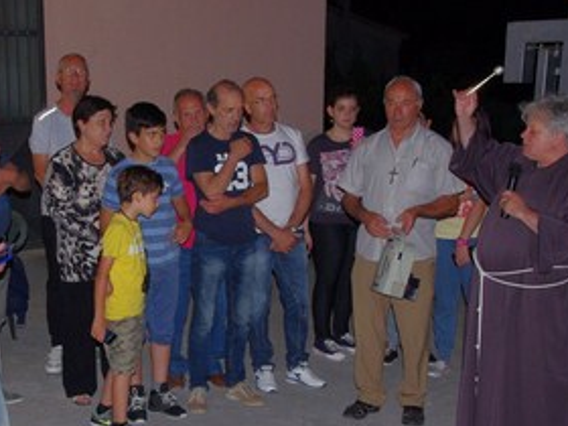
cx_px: 162
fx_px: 1099
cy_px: 297
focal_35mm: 67
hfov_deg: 28.7
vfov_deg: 21.8
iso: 1600
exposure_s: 1/60
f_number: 6.3
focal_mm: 26
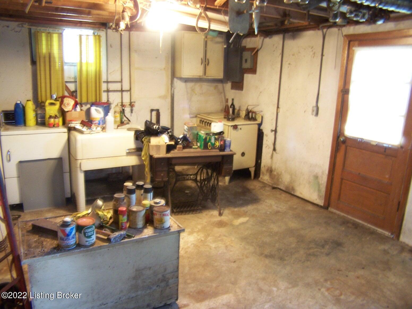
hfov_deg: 49.0
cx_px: 206
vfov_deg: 37.7
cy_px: 154
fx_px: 452
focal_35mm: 38
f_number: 2.8
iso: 140
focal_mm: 6.3
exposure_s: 1/3
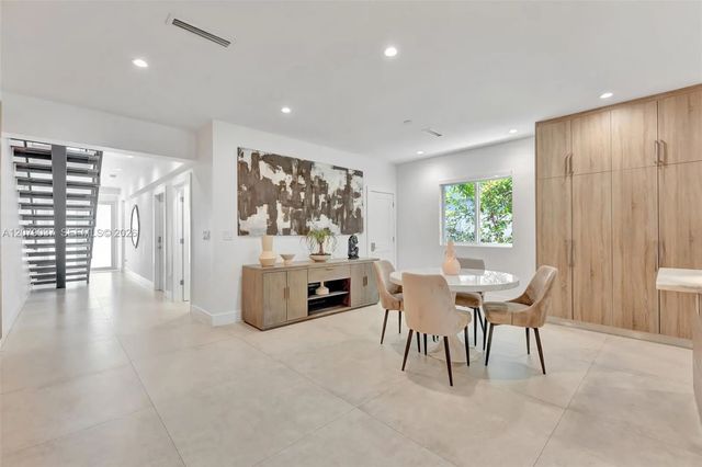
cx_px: 351
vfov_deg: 75.1
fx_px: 304
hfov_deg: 98.2
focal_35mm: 16
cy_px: 234
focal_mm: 15.6
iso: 400
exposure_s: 1/2.5
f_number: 8
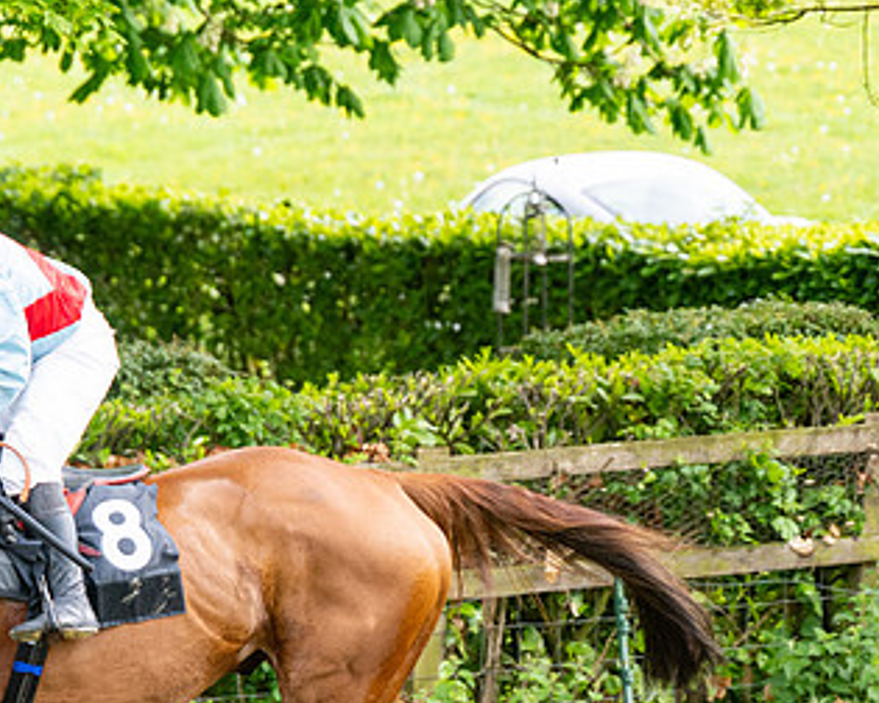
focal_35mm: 306
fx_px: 7961
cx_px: 53
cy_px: 582
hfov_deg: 6.3
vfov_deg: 5.1
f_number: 4
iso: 400
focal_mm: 115
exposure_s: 1/1000
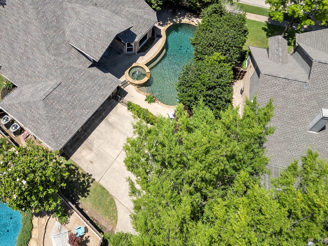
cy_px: 64
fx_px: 341
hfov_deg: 50.6
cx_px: 116
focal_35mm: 36
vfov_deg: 38.7
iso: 110
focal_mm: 6.72
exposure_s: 1/4000
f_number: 1.7
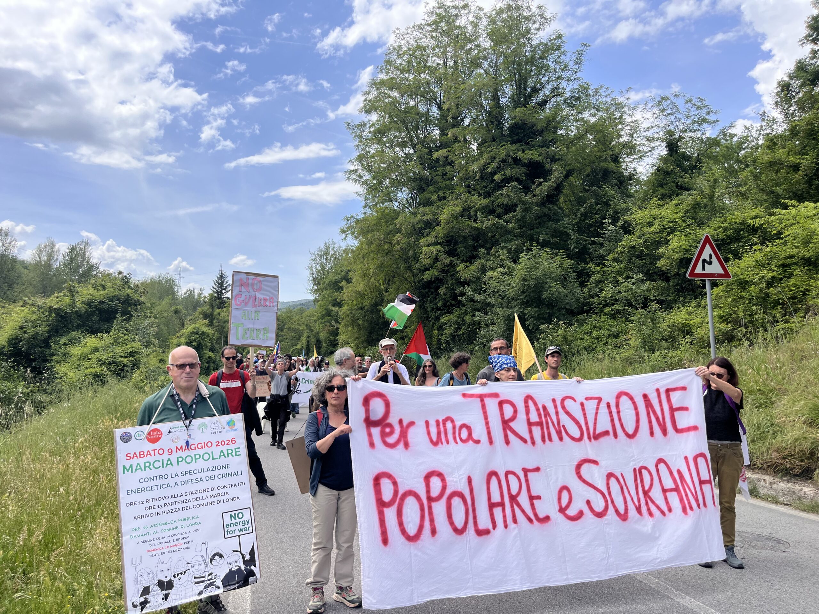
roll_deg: -1.9
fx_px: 615
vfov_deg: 53.1
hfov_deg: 67.3
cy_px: 307
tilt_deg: +3.3
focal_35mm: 26
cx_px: 410
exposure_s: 1/2825
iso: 50
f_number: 1.6
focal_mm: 5.1
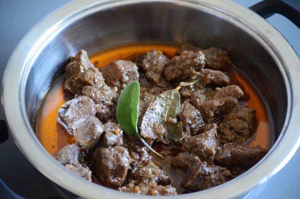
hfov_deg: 16.1
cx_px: 150
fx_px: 1061
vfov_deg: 10.7
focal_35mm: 128
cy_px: 100
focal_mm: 85
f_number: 5
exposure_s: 1/13
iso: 1600
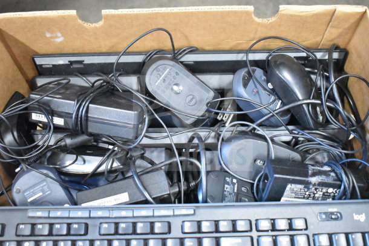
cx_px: 184
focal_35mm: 40
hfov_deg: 47.9
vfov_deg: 33.0
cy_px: 123
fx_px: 415
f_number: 4
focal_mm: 27
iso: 12800
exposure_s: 1/40
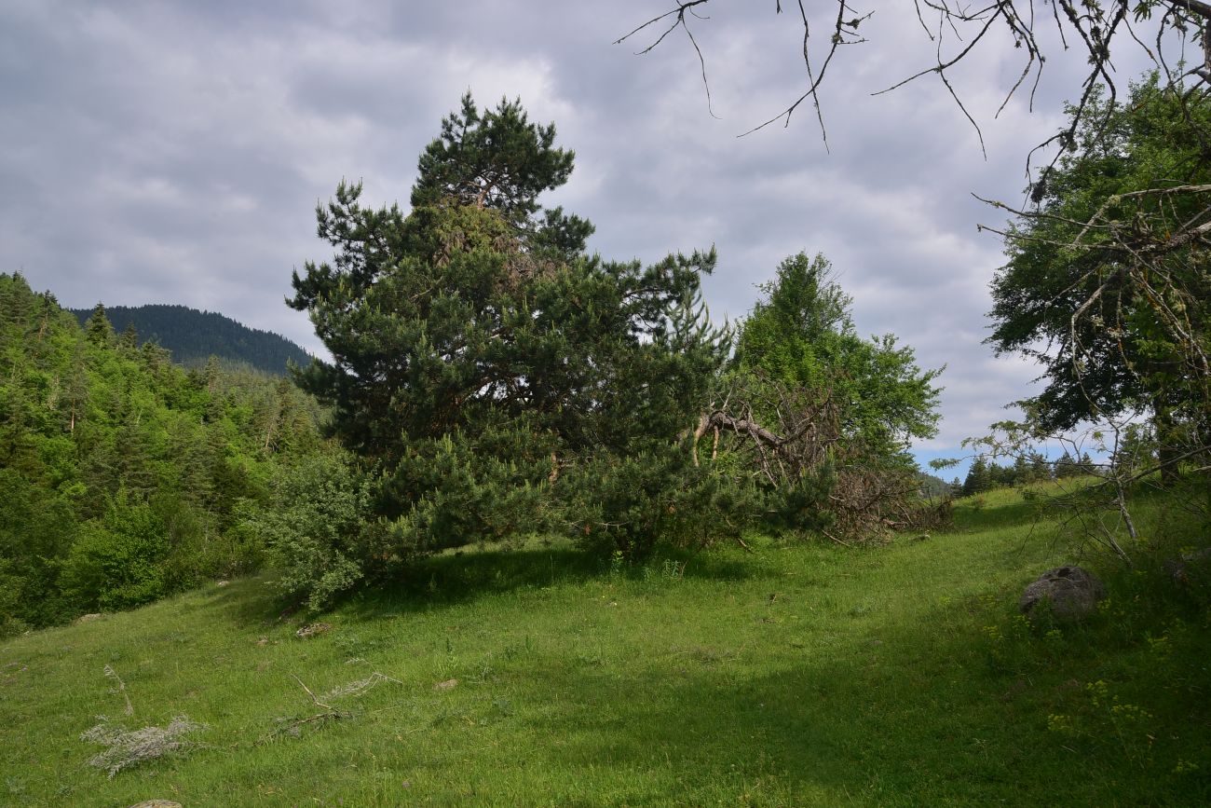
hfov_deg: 39.6
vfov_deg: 27.0
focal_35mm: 50
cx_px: 606
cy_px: 404
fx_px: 1682
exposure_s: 1/125
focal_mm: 50
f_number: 11
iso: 125
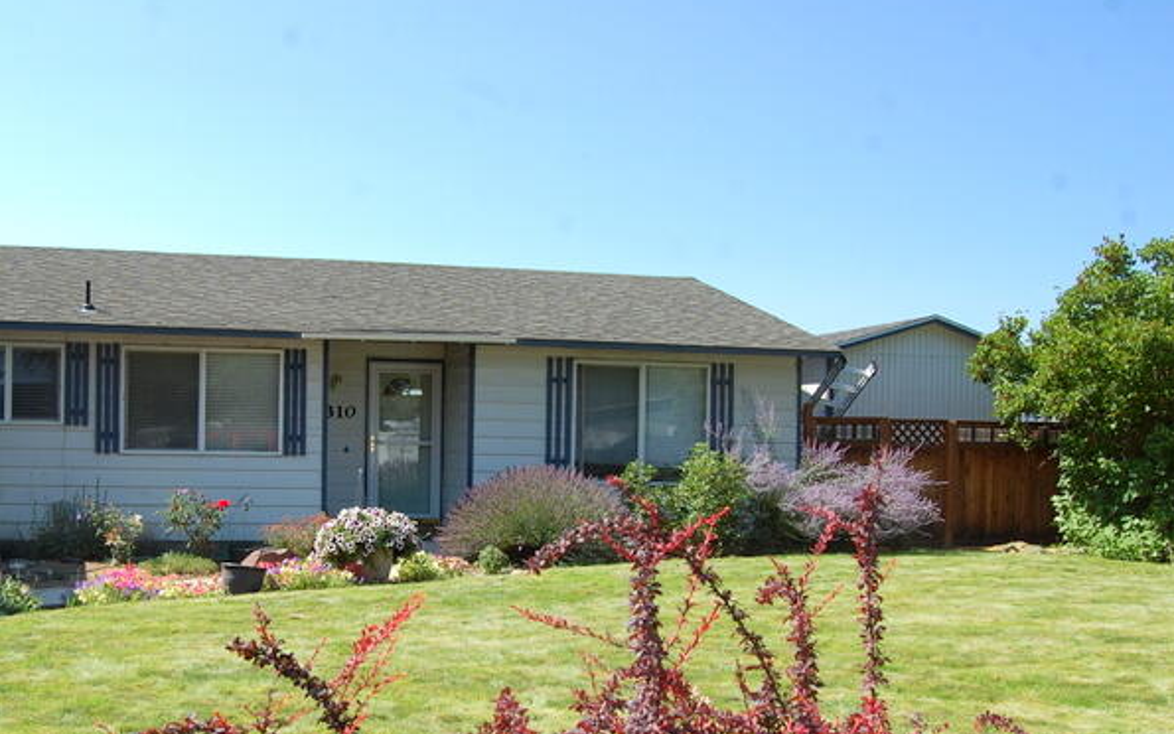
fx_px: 1184
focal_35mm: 37
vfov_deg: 34.2
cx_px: 408
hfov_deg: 51.9
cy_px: 468
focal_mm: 18
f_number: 9
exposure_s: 1/250
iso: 200
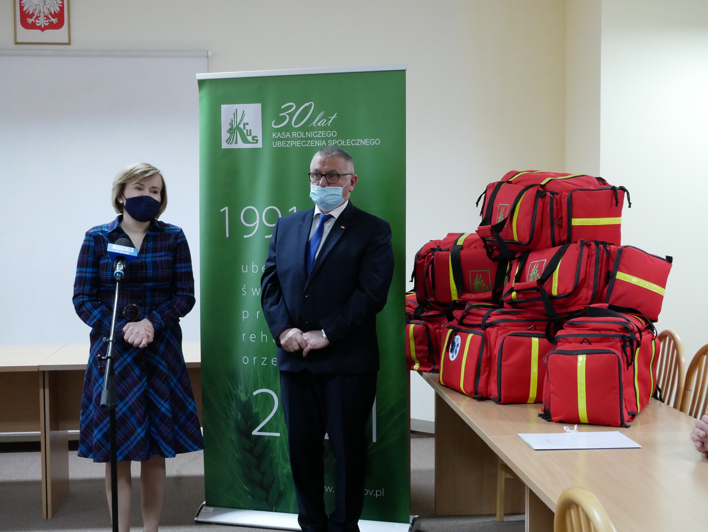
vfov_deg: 27.1
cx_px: 354
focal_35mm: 54
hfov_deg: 35.5
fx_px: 1105
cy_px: 266
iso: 3200
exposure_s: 1/20
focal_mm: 27
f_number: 7.1
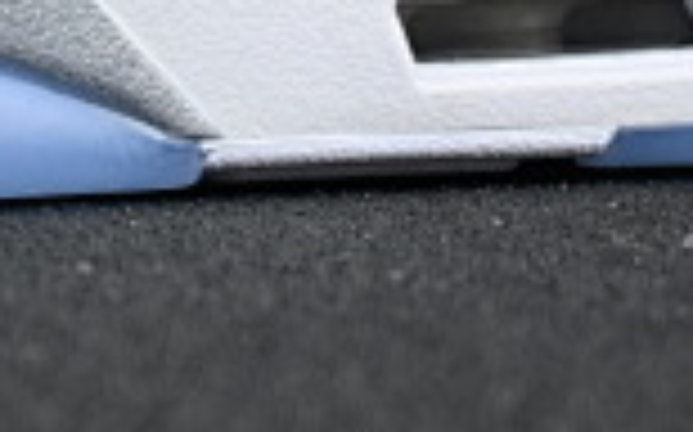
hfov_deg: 6.8
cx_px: -518
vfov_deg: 4.3
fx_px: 5681
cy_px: -637
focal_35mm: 301
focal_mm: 38
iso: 450
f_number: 5.6
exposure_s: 1/125
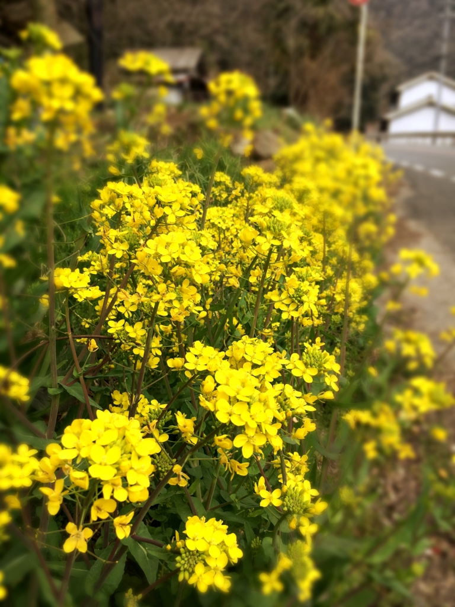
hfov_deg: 48.2
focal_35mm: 29
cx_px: 228
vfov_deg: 61.7
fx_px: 508
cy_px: 304
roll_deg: -0.3
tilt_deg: -18.7
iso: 25
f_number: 2.2
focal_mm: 4.15
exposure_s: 1/657
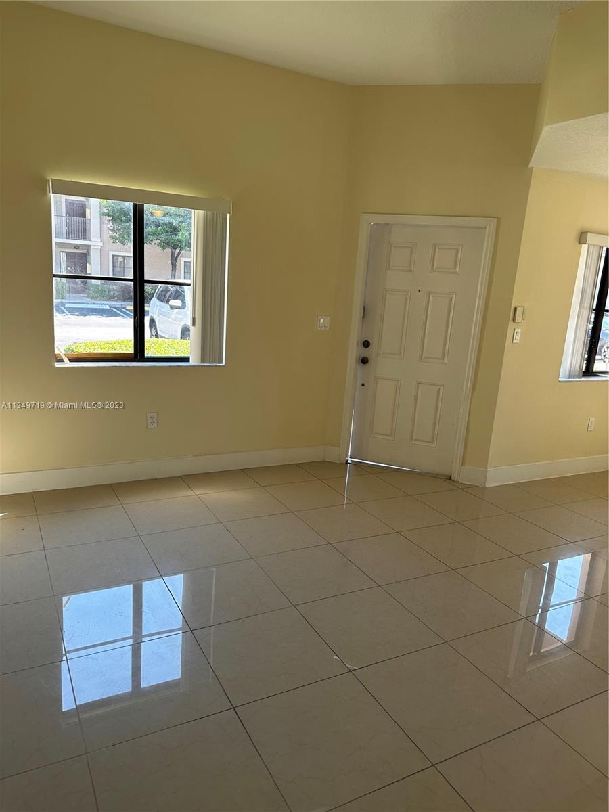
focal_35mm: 24
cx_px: 304
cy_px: 406
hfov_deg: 56.8
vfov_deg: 71.6
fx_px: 563
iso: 100
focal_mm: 6.86
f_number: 1.78
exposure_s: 1/160
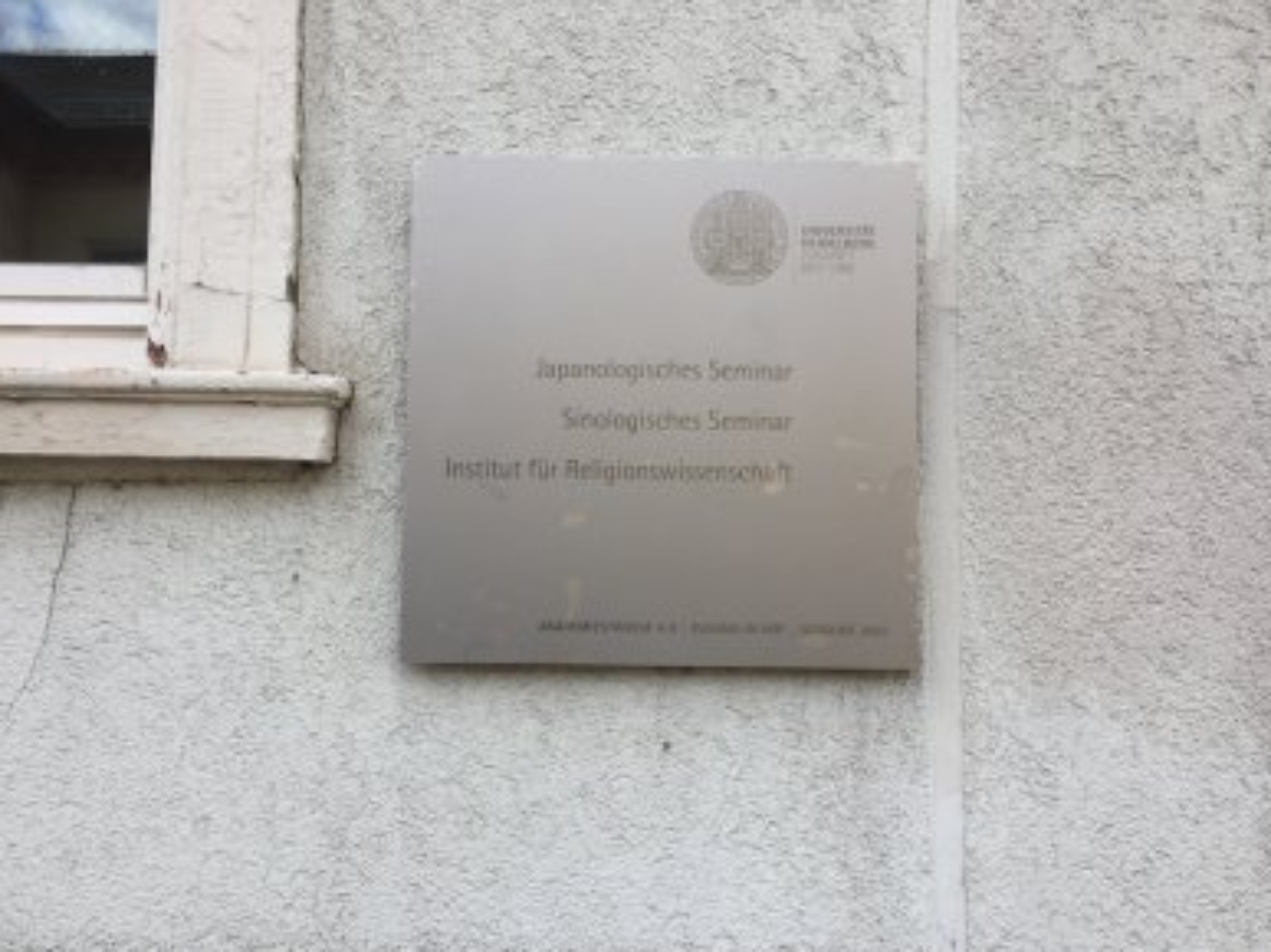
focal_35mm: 30
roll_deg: -2.0
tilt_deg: +3.5
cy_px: 489
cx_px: 647
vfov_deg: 46.8
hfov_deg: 60.0
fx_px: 1101
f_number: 2.2
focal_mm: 4.15
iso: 32
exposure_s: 1/648
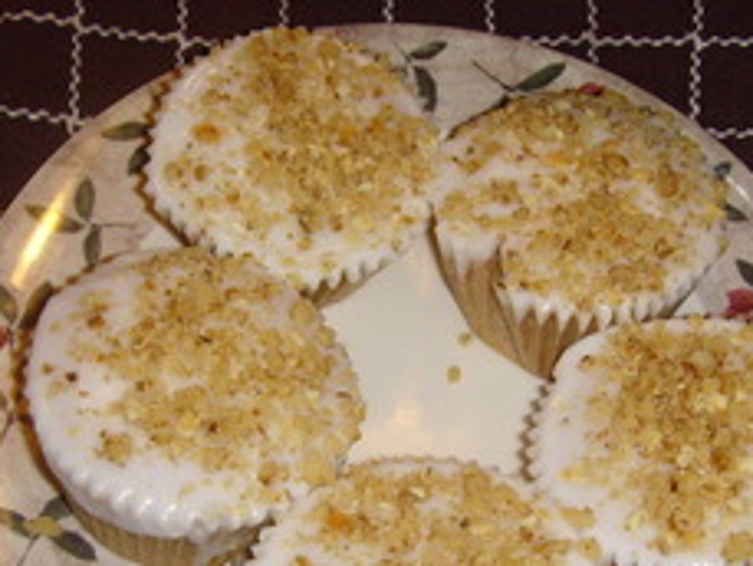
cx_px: 427
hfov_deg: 31.6
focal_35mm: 61
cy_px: 416
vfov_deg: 23.8
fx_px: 1328
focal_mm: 6.6
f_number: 3.5
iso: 200
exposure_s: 1/45
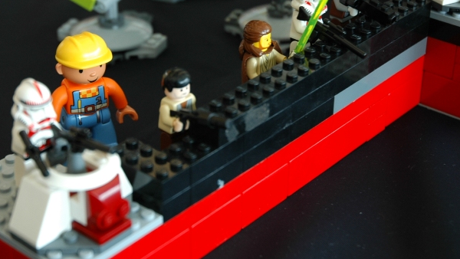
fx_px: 1123
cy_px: 94
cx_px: 155
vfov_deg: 13.2
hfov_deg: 23.1
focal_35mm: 92
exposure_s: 1/13
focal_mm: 44
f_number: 4.5
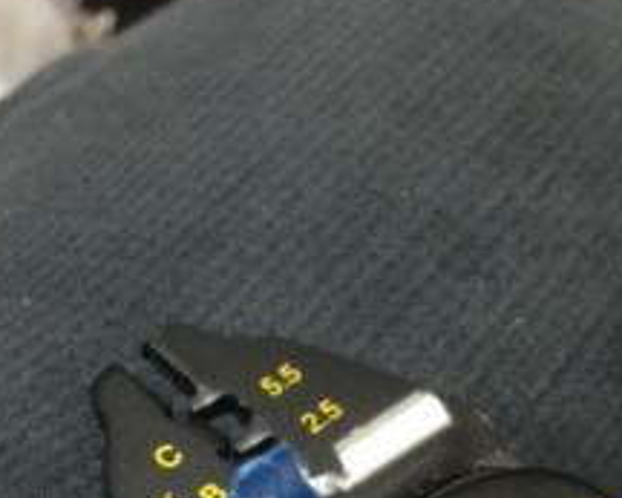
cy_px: 489
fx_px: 1234
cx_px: 219
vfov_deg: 22.0
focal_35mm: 67
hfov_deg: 28.2
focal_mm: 4.13
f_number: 2.4
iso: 200
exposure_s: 1/20
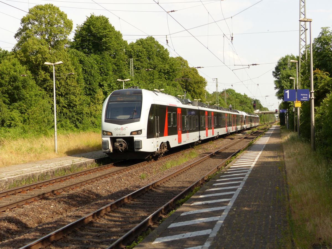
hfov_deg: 31.7
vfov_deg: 24.0
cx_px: 166
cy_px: 124
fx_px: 585
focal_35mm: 61
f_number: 4
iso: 100
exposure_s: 1/500
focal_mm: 10.9
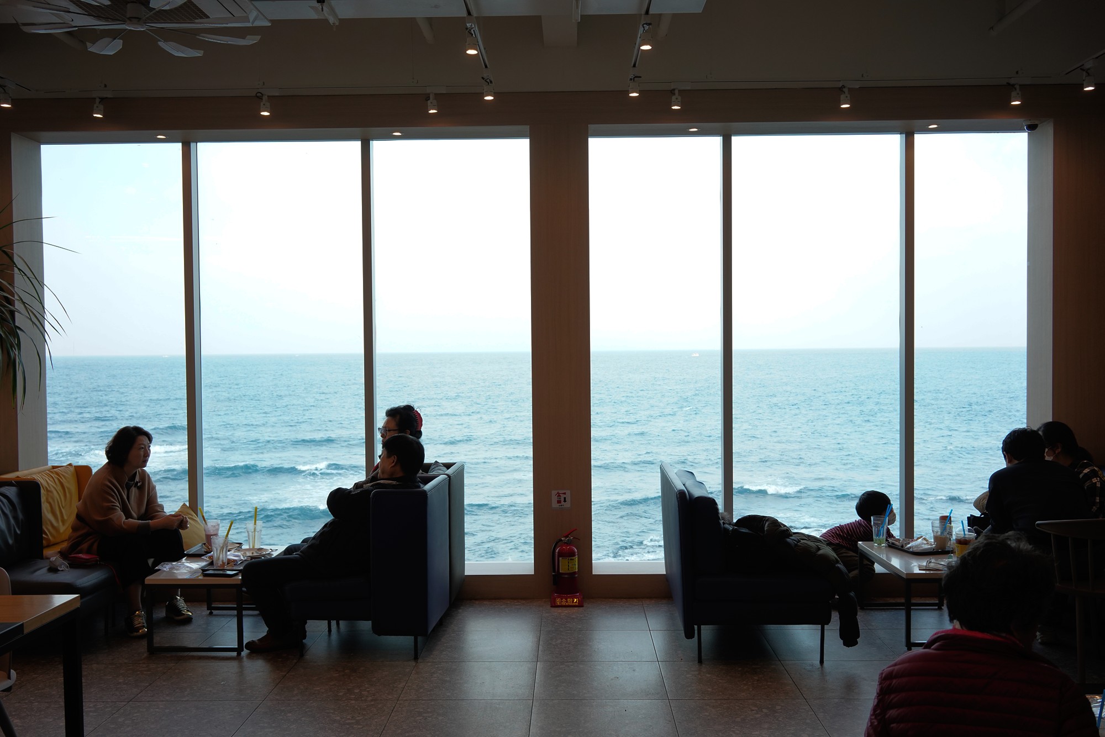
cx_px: 552
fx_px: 1074
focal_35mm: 35
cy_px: 368
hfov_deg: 54.4
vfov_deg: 37.9
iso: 500
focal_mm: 35
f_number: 6.3
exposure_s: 1/100
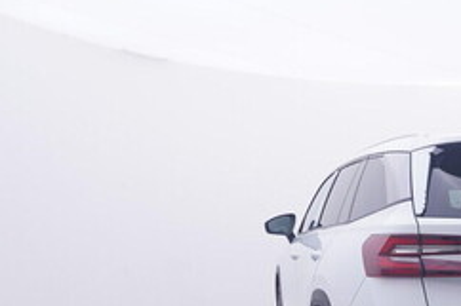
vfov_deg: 25.7
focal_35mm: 51
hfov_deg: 36.4
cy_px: 261
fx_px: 654
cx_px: 416
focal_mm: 15
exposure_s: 1/80
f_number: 5
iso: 200
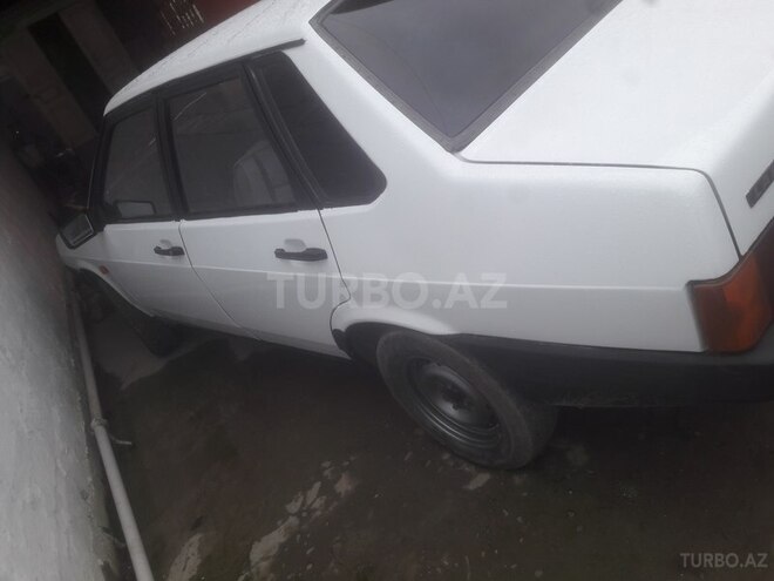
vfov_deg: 49.7
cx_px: 387
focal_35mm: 28
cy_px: 290
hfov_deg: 63.4
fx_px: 626
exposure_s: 1/250
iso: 40
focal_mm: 3.7
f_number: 1.9
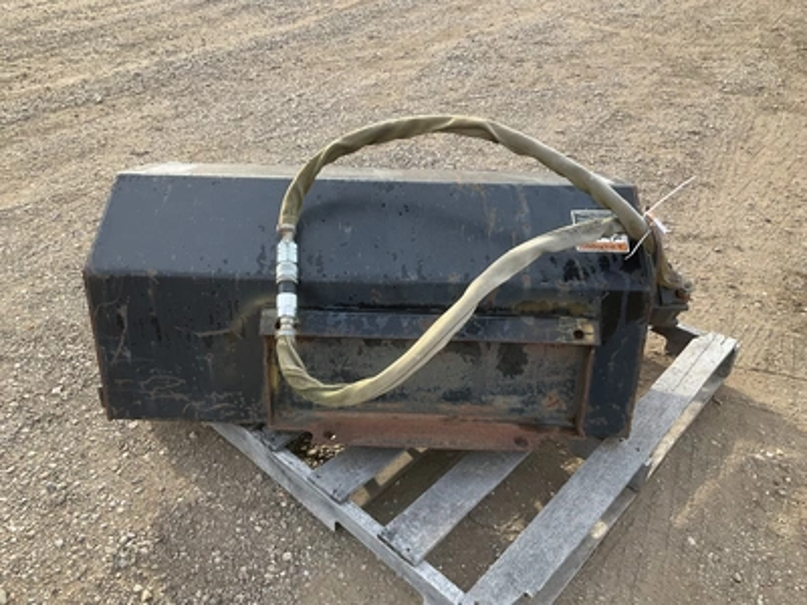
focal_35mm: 29
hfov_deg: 61.7
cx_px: 404
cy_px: 302
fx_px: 676
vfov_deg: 48.2
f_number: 1.8
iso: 25
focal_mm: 3
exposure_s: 1/232
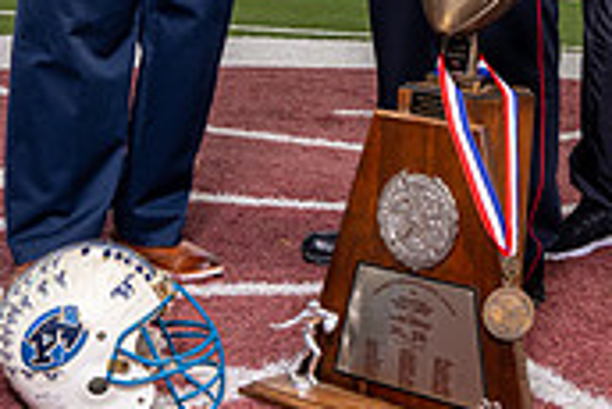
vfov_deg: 16.3
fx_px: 1378
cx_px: 591
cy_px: -69
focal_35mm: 81
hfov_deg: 24.1
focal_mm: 24
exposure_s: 1/200
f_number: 11
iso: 125
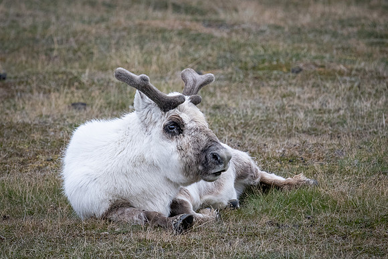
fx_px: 11012
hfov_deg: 2.0
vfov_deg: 1.3
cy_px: 100
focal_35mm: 1022
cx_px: 184
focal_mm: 600
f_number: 6.3
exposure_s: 1/1000
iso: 1600
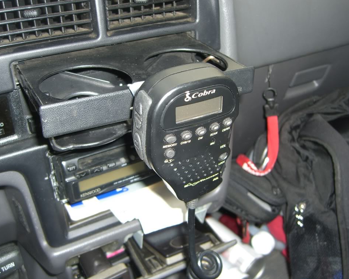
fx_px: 413
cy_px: 140
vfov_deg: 37.3
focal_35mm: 40
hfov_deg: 45.8
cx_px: 171
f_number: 2.8
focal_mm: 7.9
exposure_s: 1/60
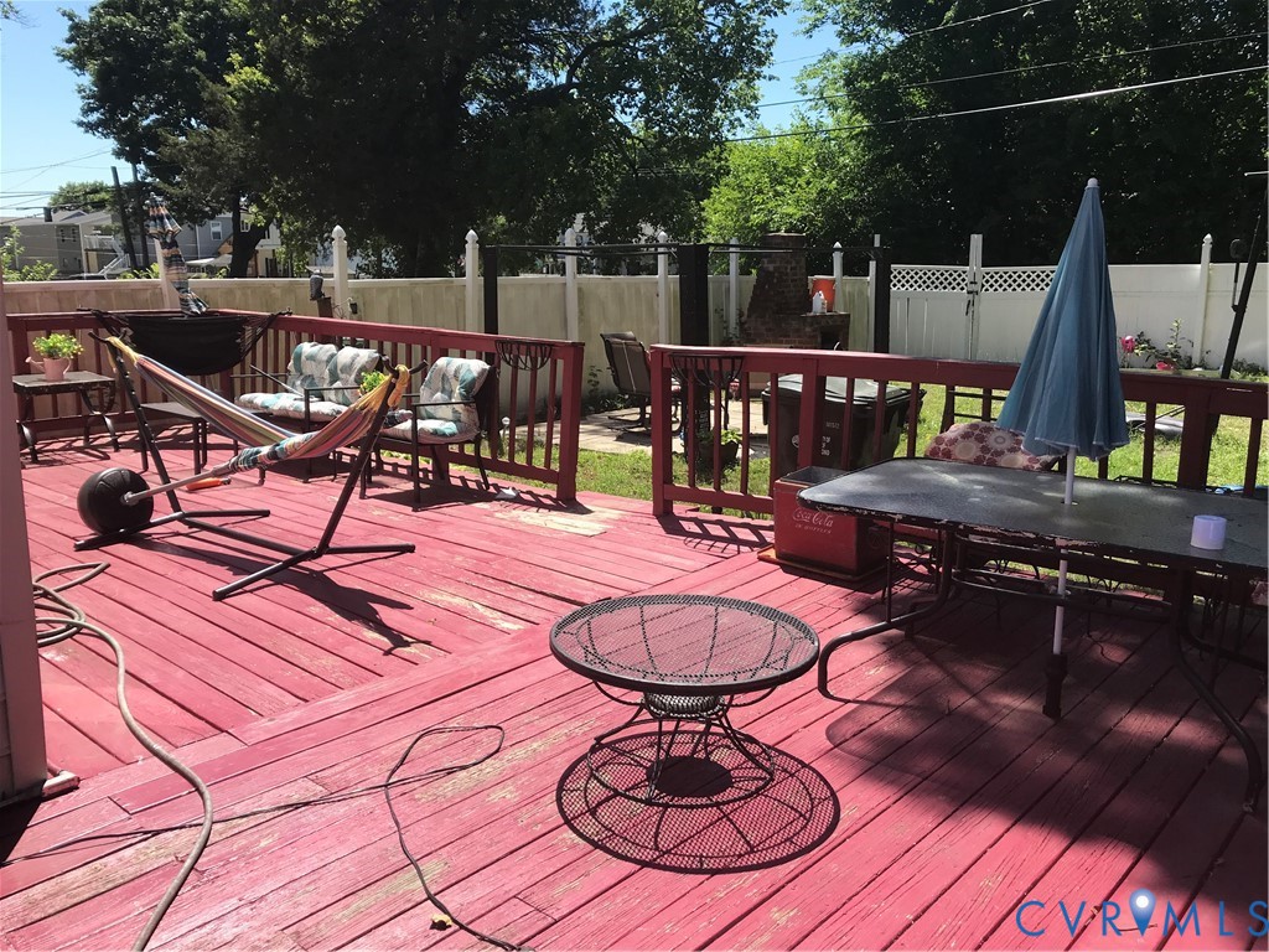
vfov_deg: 49.7
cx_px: 634
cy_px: 476
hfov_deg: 63.4
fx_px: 1026
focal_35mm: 28
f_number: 1.8
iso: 20
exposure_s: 1/1473
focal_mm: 3.99
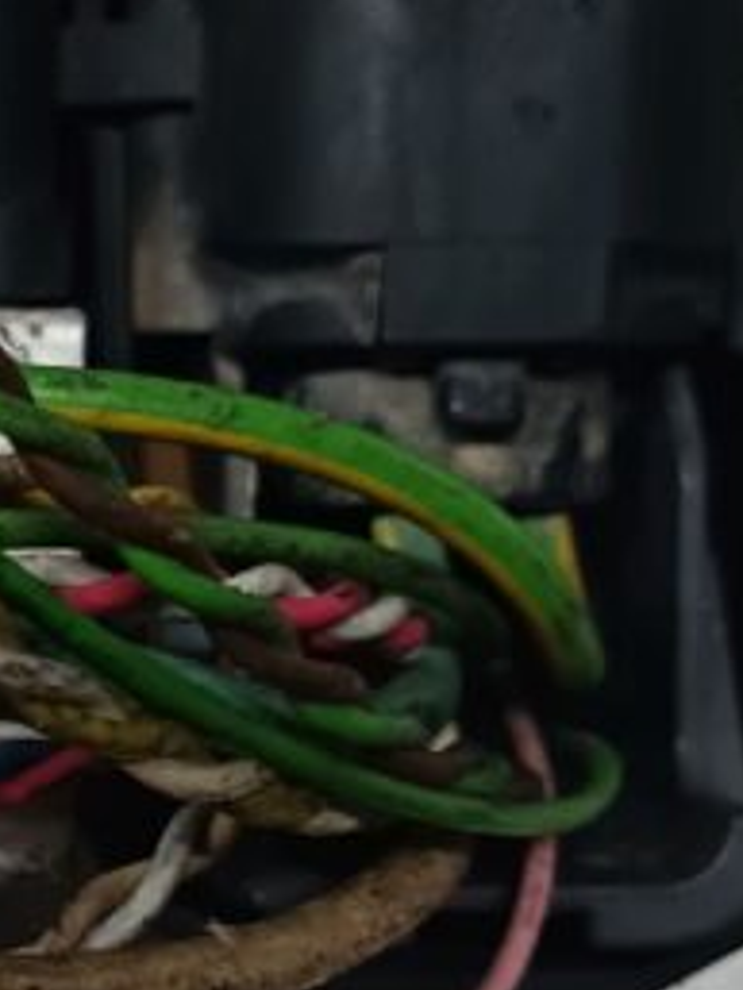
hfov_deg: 14.2
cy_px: 668
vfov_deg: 20.0
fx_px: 2802
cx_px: -327
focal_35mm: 98
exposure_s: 1/25
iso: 320
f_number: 1.8
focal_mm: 4
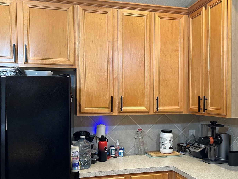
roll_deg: +0.2
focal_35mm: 39
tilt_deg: -1.7
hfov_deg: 47.8
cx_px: 130
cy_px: 106
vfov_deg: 36.7
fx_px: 268
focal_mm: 5.7
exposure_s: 1/60
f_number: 1.5
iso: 160
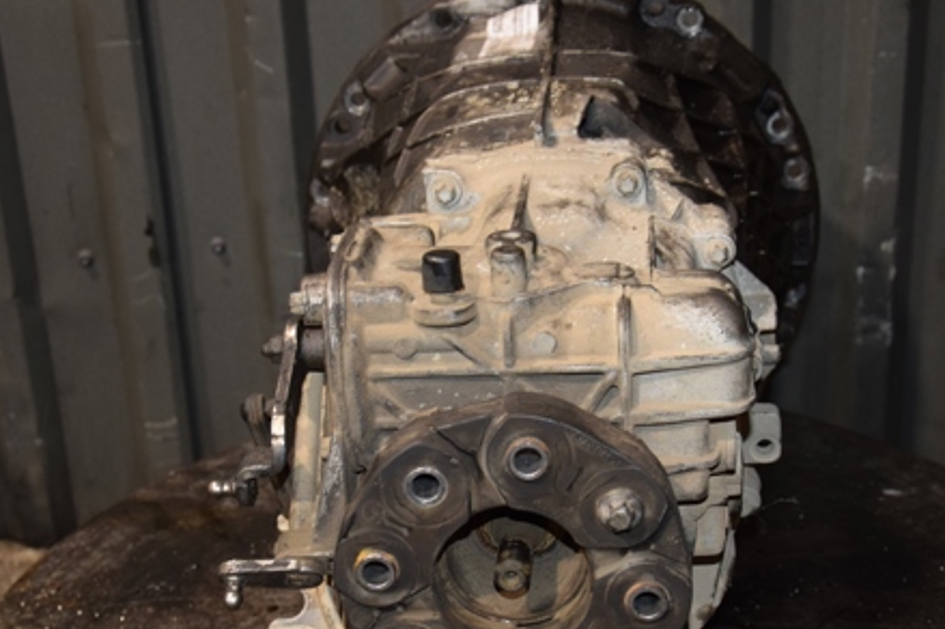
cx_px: 454
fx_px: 1836
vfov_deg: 19.3
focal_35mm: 70
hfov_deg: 28.9
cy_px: 435
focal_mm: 32
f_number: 5
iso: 800
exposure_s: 1/60
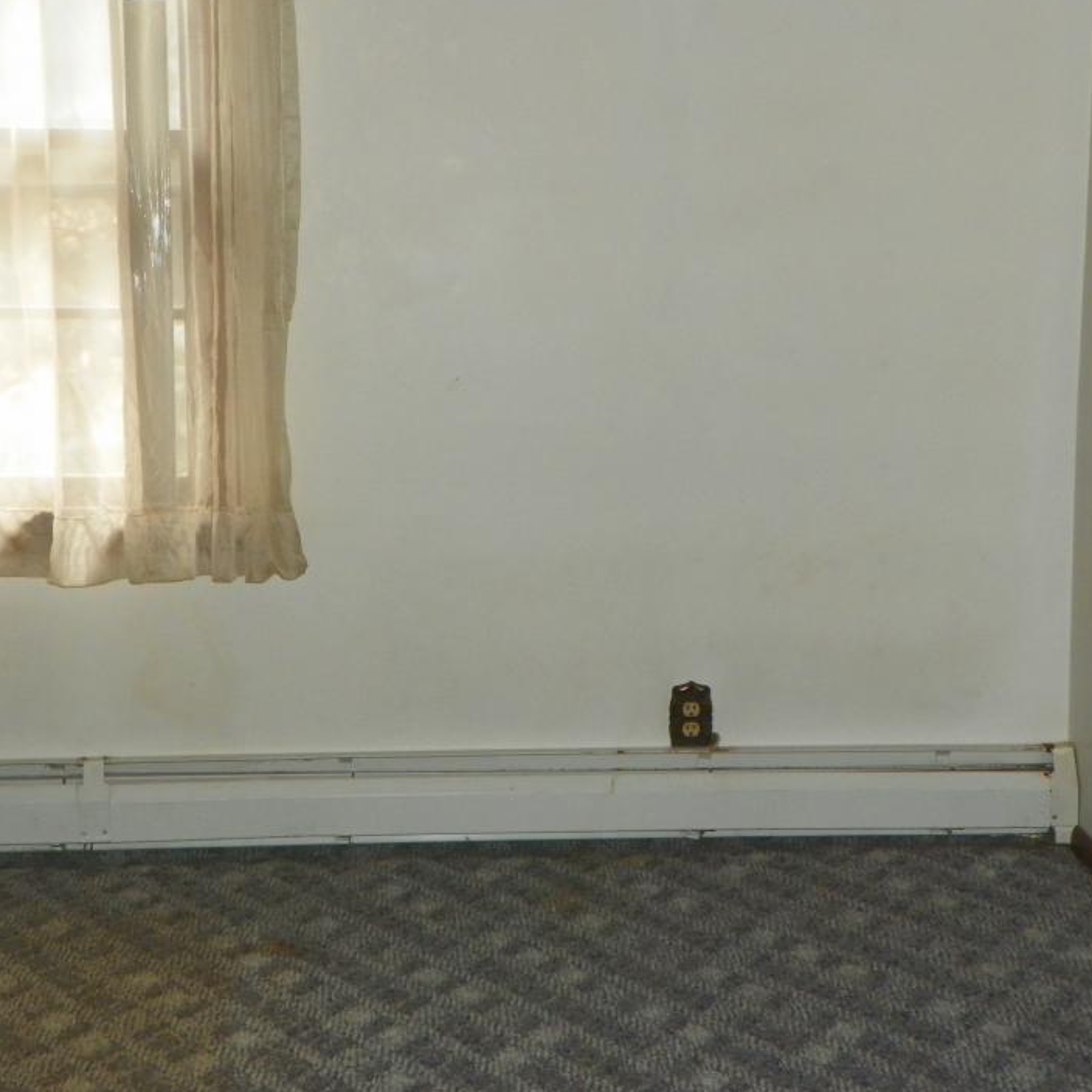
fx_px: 2570
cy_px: 528
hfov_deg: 24.0
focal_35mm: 72
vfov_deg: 24.0
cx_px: 543
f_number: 3.5
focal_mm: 9.9
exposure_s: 1/40
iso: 200
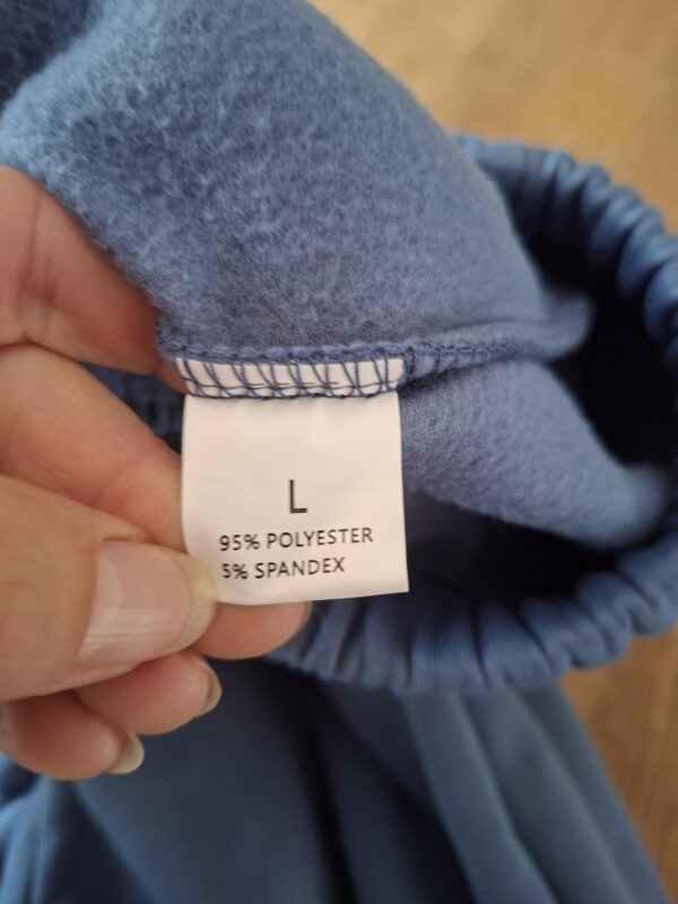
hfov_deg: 58.9
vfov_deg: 73.9
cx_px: 339
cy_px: 452
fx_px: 601
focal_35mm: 23
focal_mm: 5.54
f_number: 1.8
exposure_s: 1/33
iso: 320
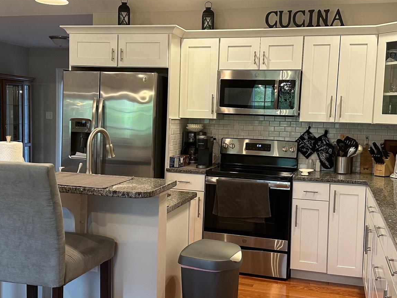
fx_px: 493
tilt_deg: -5.8
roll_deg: -2.4
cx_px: 177
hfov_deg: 43.8
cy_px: 157
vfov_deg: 33.6
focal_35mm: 43
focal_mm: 6.86
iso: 200
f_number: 1.78
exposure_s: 1/60
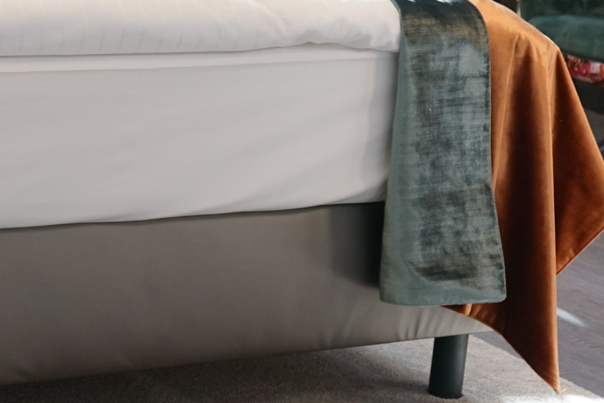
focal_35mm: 96
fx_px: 1611
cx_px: -41
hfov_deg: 20.4
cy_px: 10
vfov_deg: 14.1
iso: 400
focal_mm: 30
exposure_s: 1/60
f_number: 4
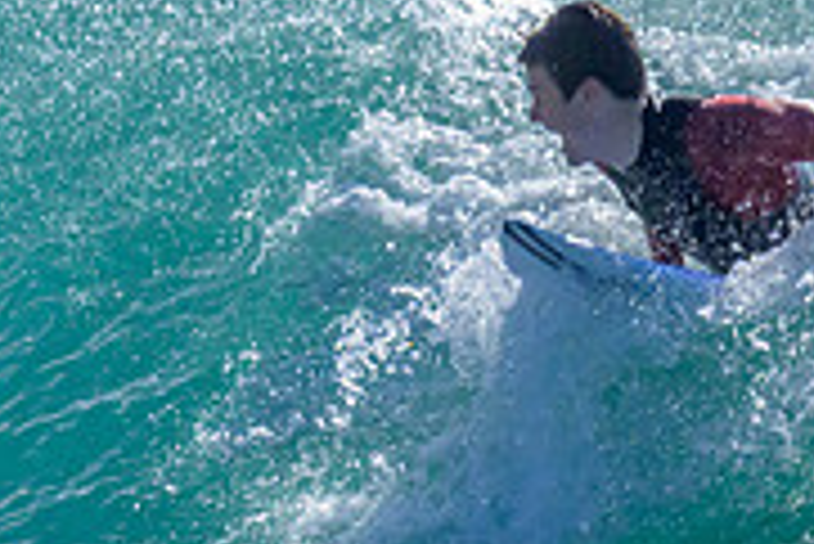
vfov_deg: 0.4
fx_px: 76779
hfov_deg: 0.6
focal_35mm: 3393
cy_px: 371
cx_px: -237
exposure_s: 1/2000
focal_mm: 800
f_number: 6.3
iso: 2200
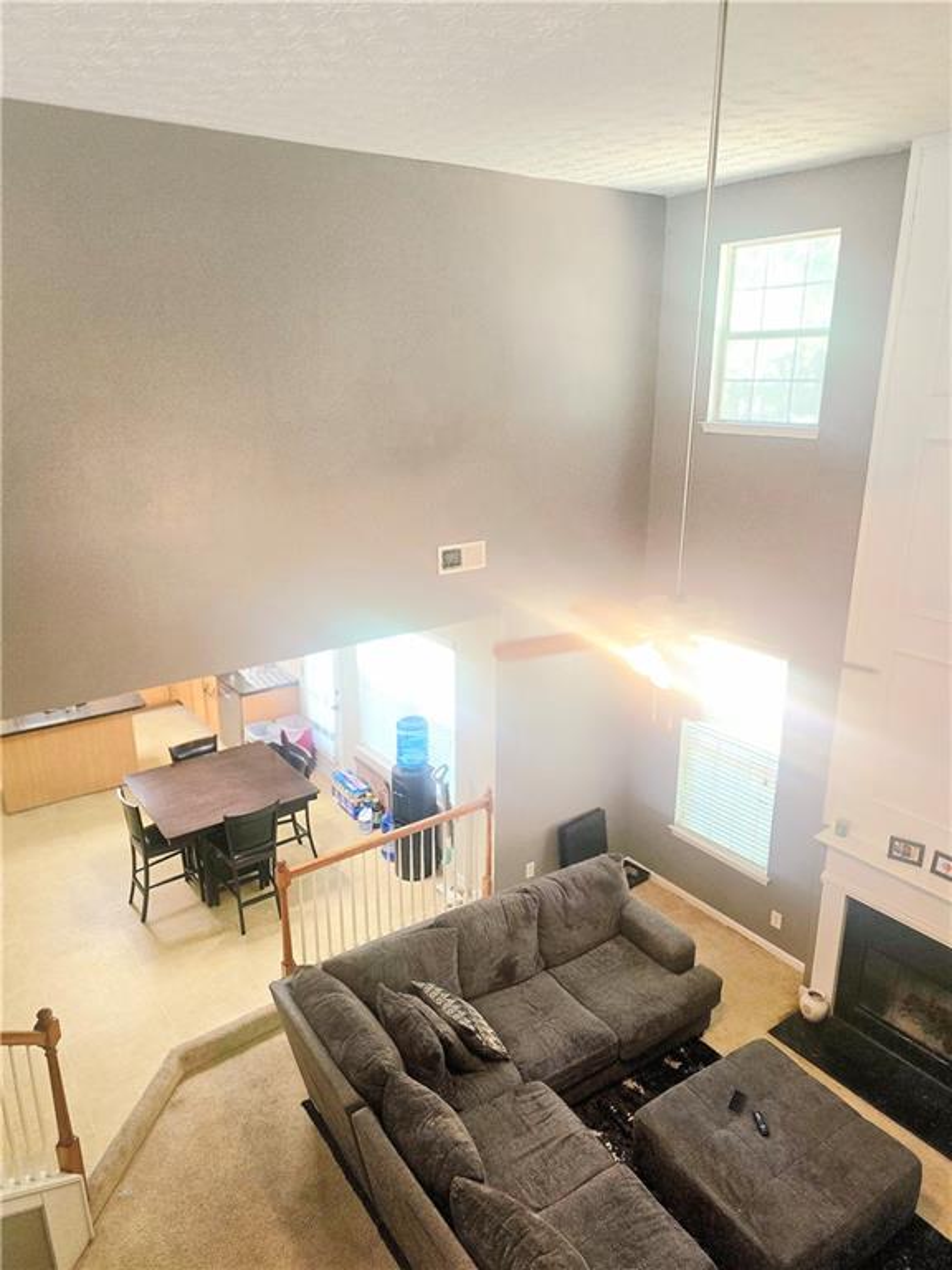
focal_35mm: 23
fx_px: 843
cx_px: 476
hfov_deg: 58.9
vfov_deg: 73.9
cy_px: 635
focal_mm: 6.3
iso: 320
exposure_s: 1/120
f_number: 1.7
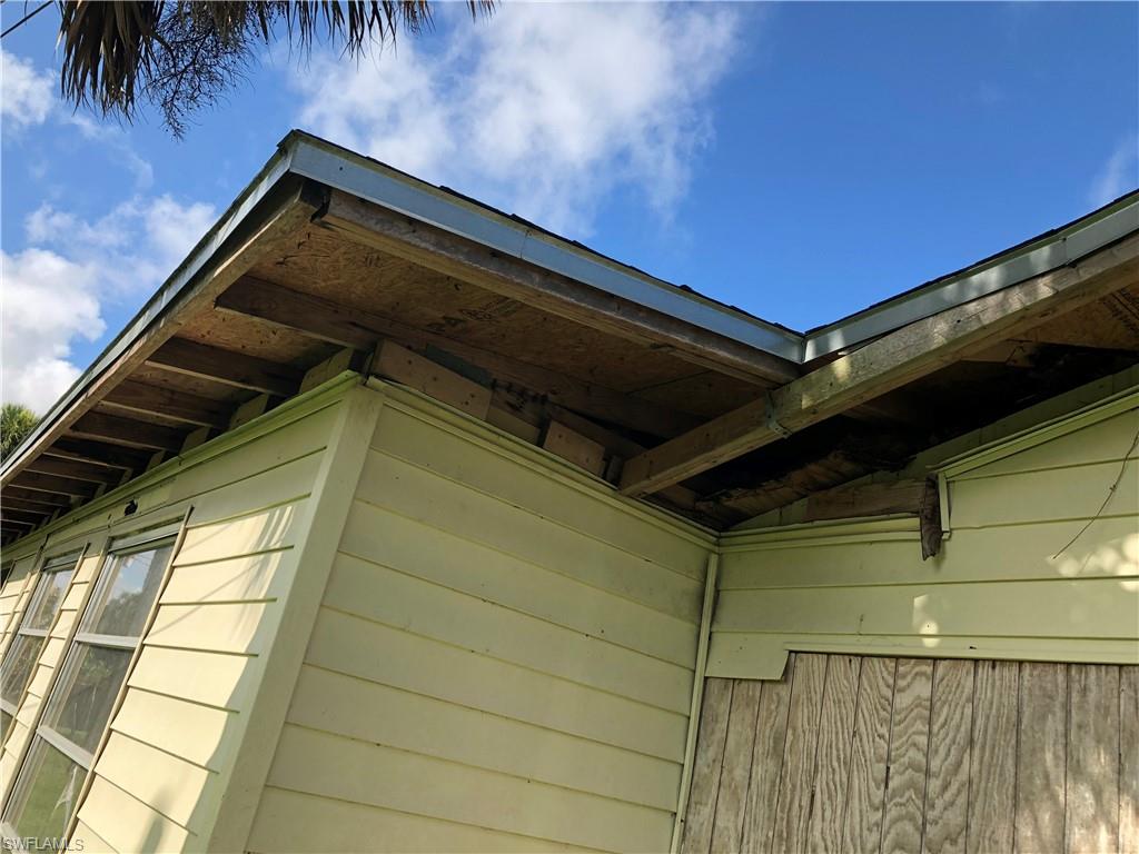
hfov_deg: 63.4
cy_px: 427
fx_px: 921
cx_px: 570
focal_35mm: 28
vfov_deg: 49.7
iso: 20
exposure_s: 1/889
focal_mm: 3.99
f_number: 1.8
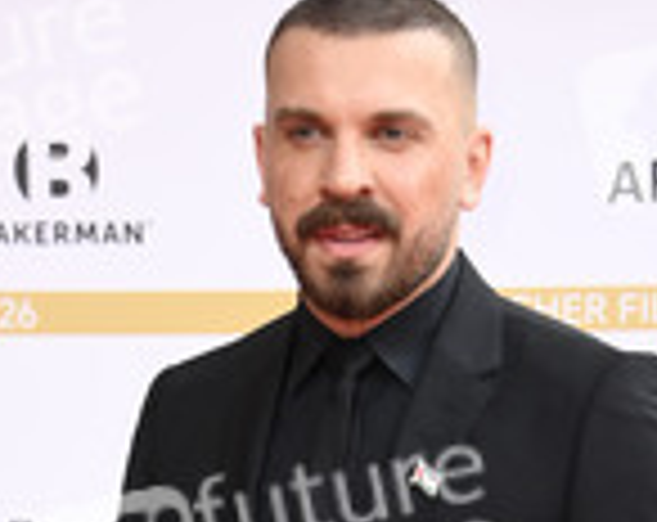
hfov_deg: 8.3
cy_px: 778
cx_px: 400
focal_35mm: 232
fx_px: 4499
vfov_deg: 6.6
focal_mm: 90
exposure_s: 1/250
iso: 640
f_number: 5.6
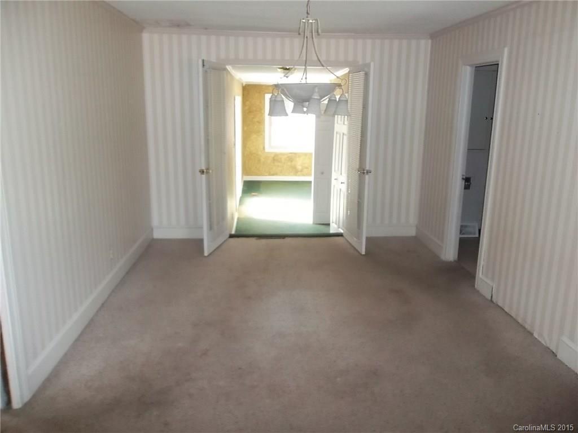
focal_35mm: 27
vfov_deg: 51.4
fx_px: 451
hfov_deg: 65.3
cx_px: 289
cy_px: 216
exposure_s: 1/60
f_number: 3.5
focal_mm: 4.9
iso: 320
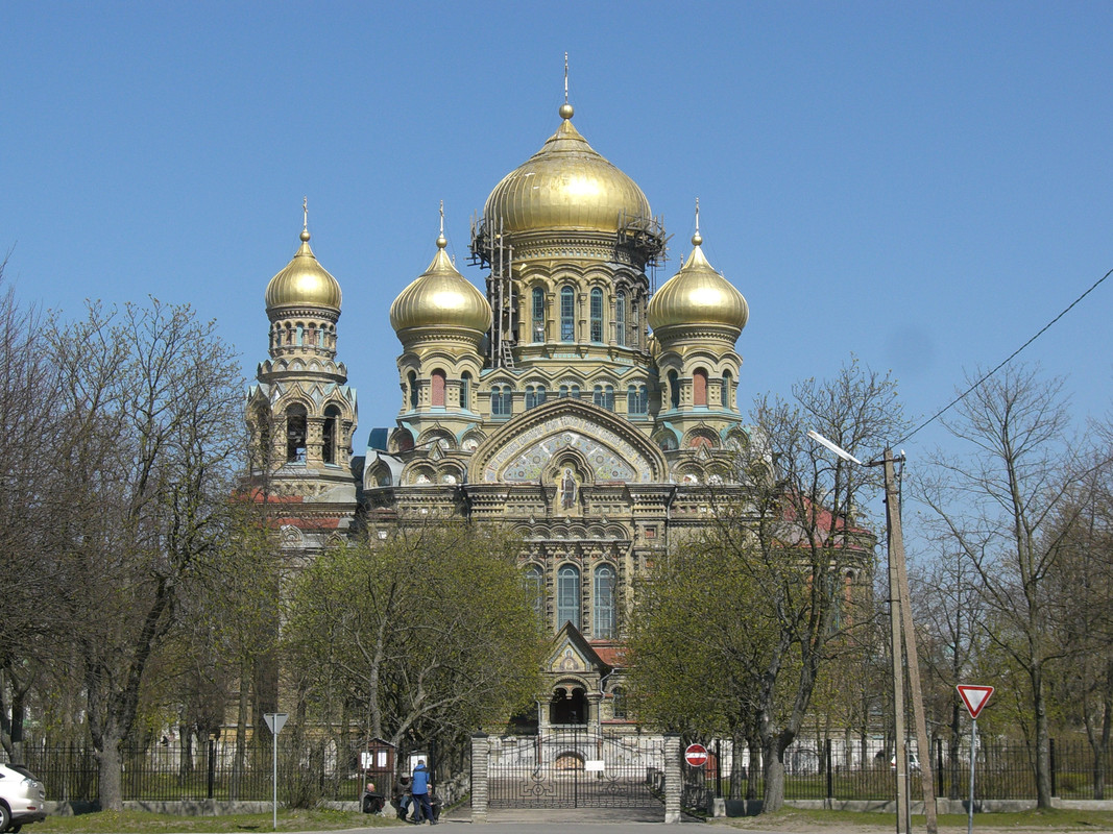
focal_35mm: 68
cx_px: 556
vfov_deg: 21.6
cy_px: 417
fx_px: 2186
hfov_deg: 28.6
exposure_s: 1/400
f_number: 5.8
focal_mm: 11.34
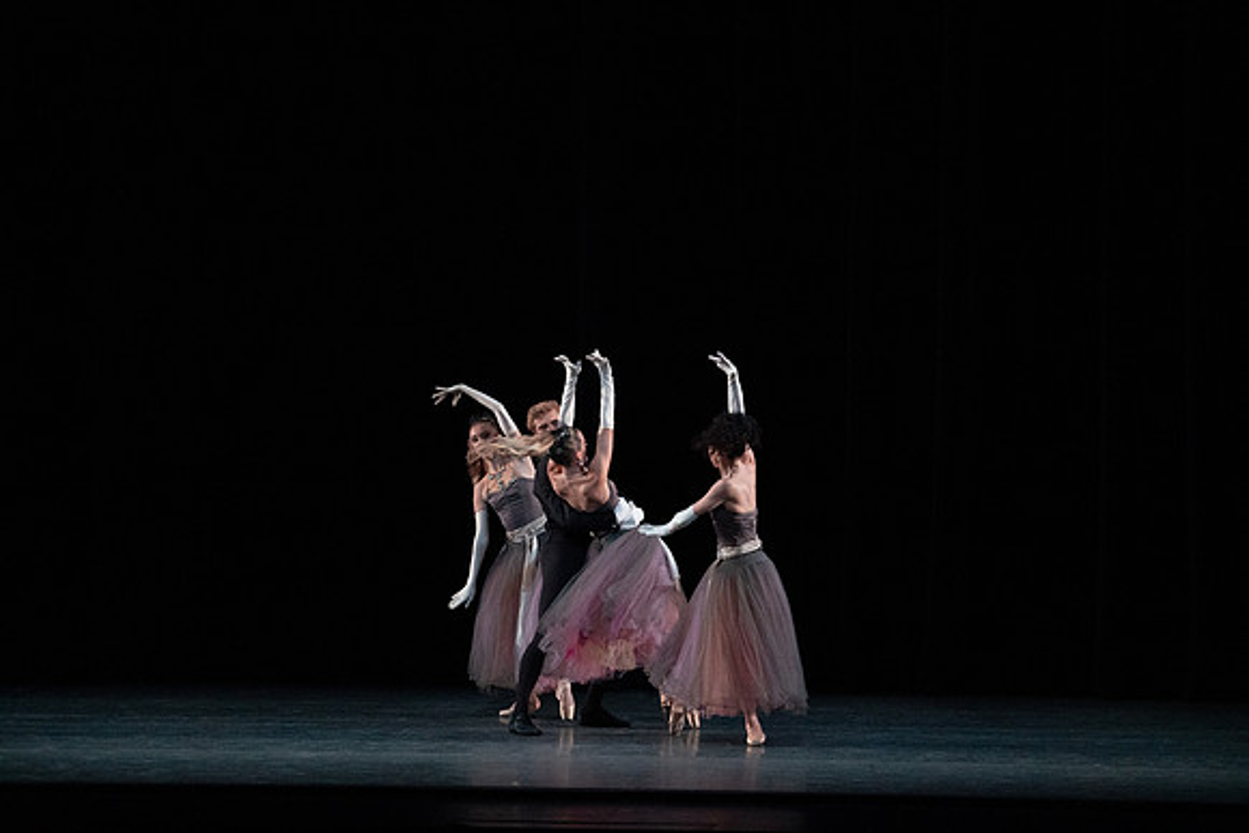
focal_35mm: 134
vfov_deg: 10.2
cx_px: 624
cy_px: 416
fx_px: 4650
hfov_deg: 15.3
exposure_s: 1/400
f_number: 5.6
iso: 16000
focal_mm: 134
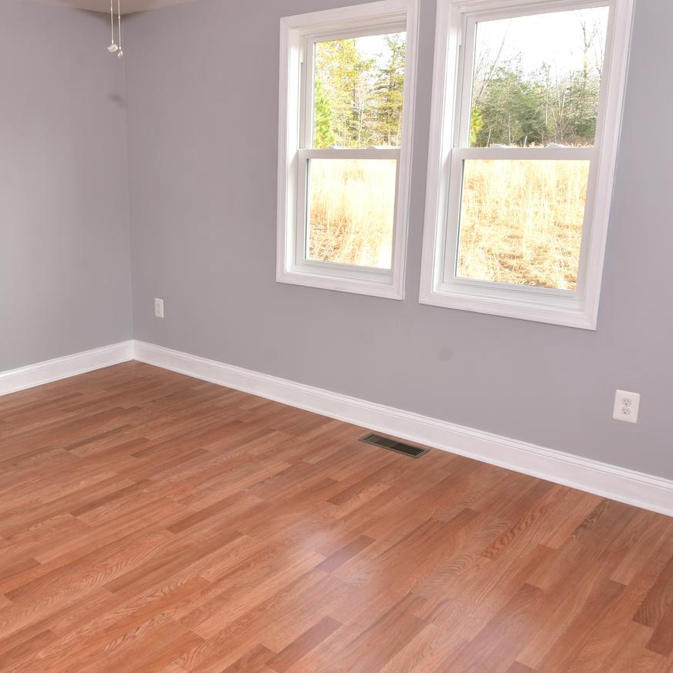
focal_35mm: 32
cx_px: 209
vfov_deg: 51.1
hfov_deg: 49.9
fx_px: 704
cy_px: 318
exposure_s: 1/15
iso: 160
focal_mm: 16
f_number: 7.1
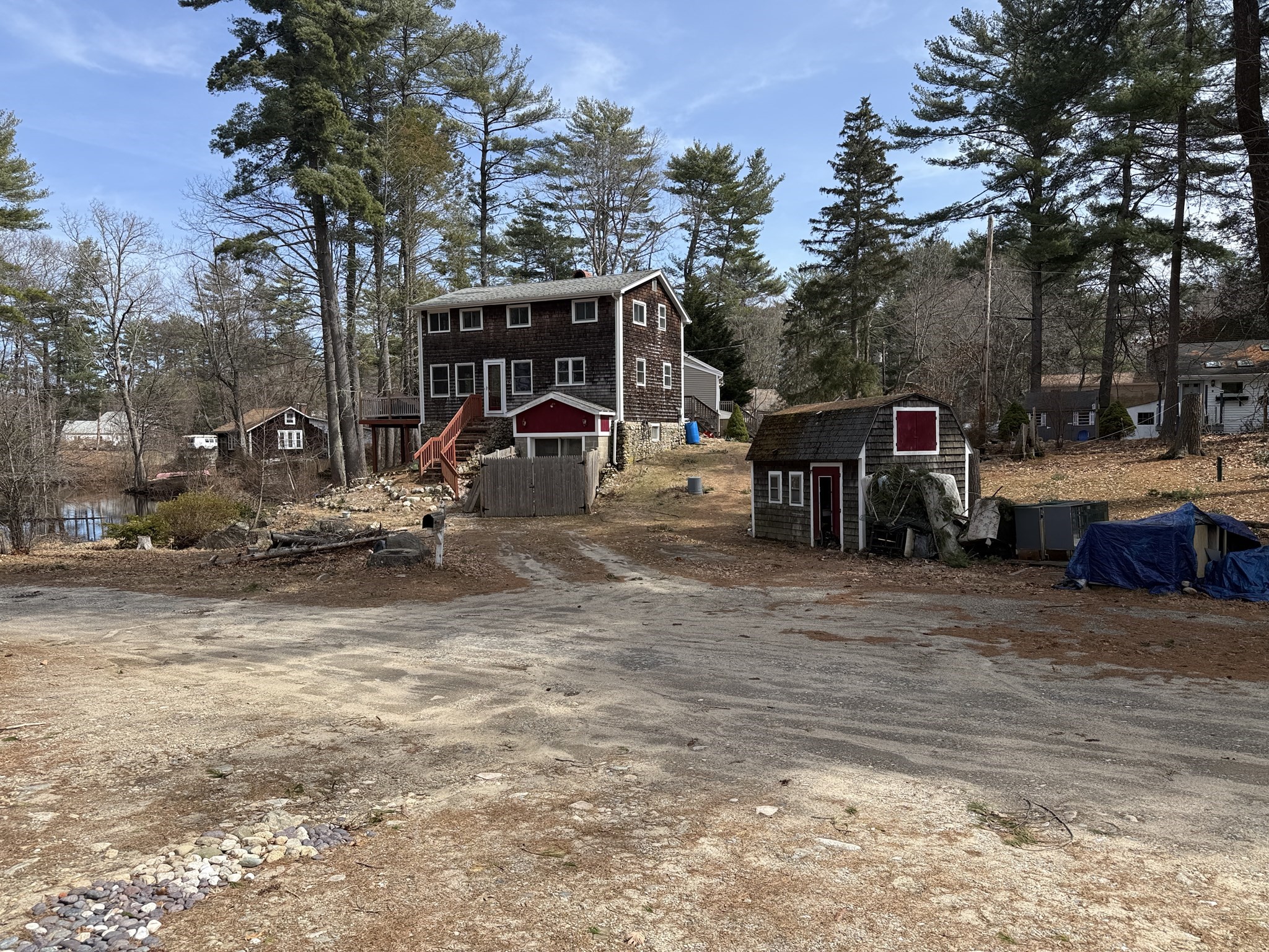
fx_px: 880
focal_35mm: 24
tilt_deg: -1.8
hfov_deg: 71.6
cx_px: 634
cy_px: 476
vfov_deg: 56.8
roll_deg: +0.8
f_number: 1.78
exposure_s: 1/2611
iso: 80
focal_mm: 6.76
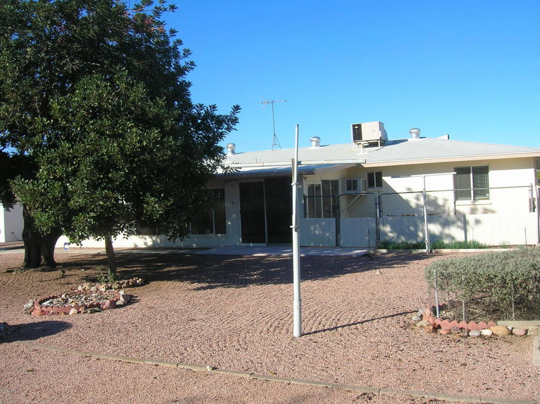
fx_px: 530
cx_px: 270
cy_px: 202
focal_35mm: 34
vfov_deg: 41.7
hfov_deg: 54.0
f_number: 4.9
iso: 50
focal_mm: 5.7
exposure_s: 1/363
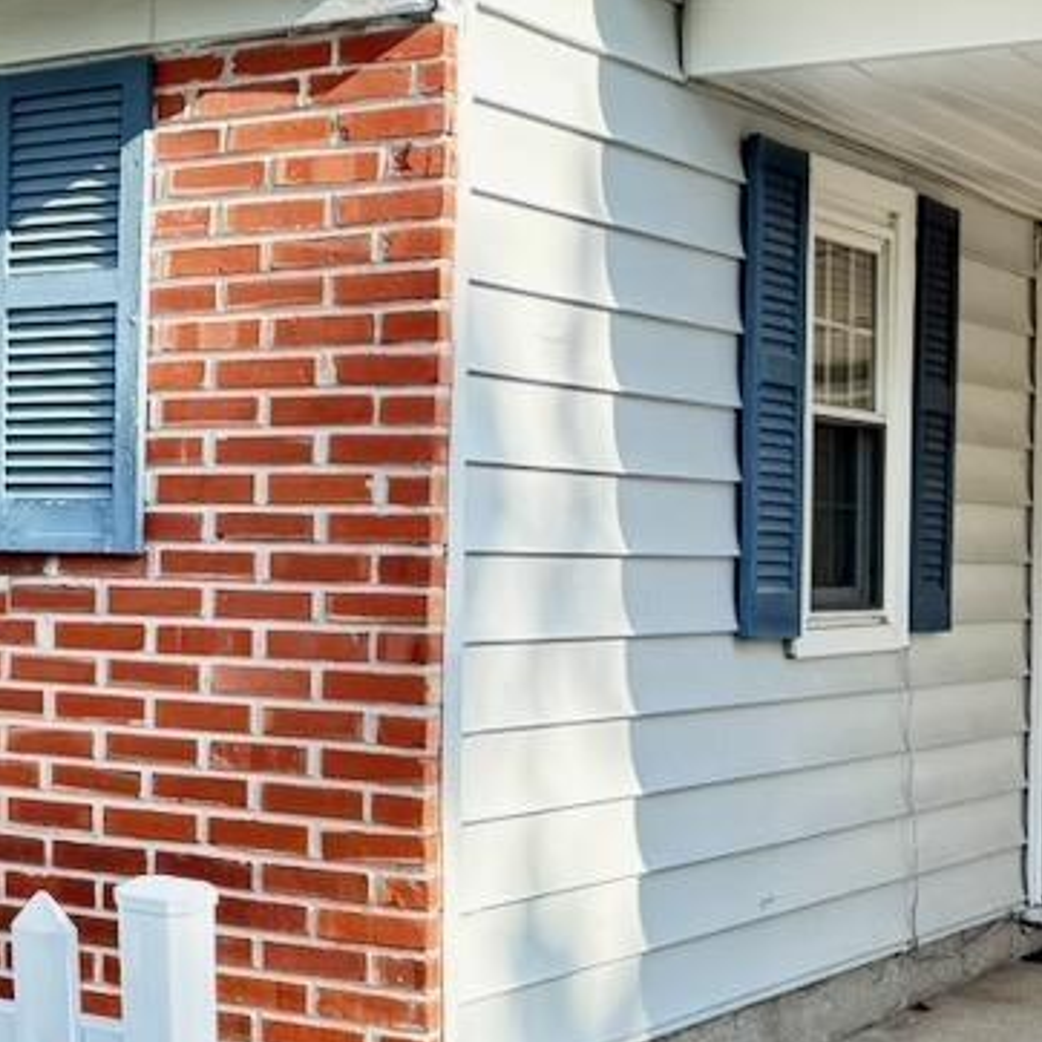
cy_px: 544
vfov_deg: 23.1
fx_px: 2554
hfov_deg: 19.5
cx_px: -602
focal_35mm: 75
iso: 100
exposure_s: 1/524
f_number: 1.78
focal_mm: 6.76
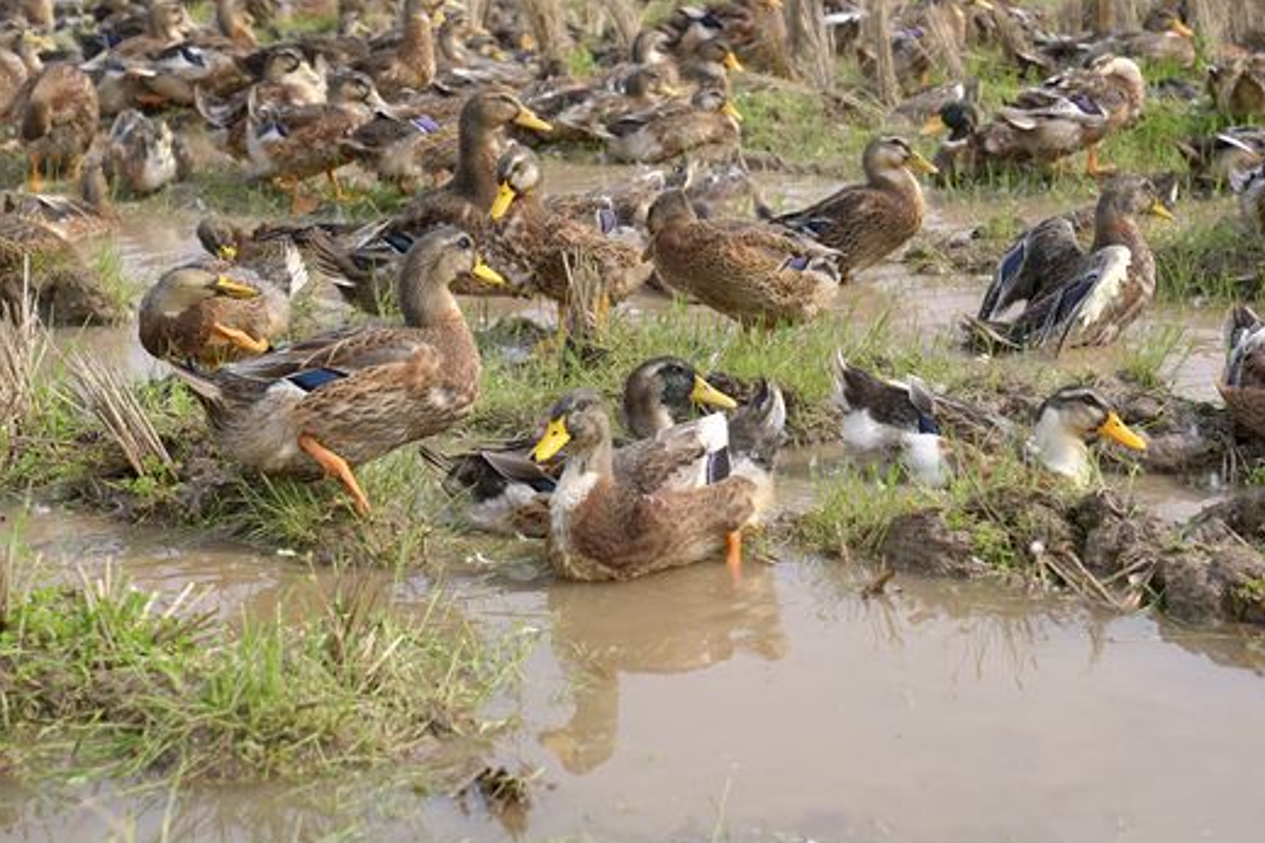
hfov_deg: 25.1
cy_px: 368
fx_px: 2846
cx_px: 600
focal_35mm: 81
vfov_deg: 16.8
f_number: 4.5
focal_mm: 70
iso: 160
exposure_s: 1/640
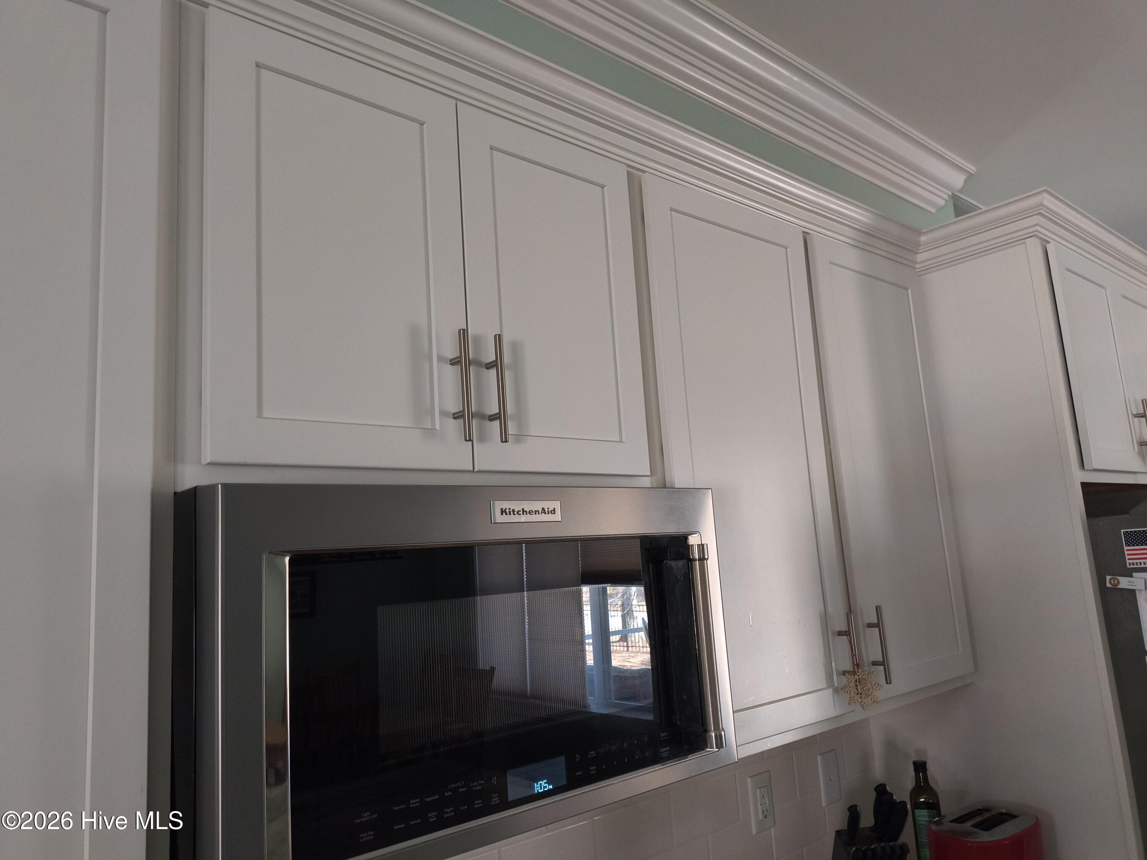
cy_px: 430
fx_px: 828
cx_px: 574
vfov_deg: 54.9
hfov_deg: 69.4
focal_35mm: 25
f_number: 1.7
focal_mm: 4.68
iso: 1968
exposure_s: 1/40
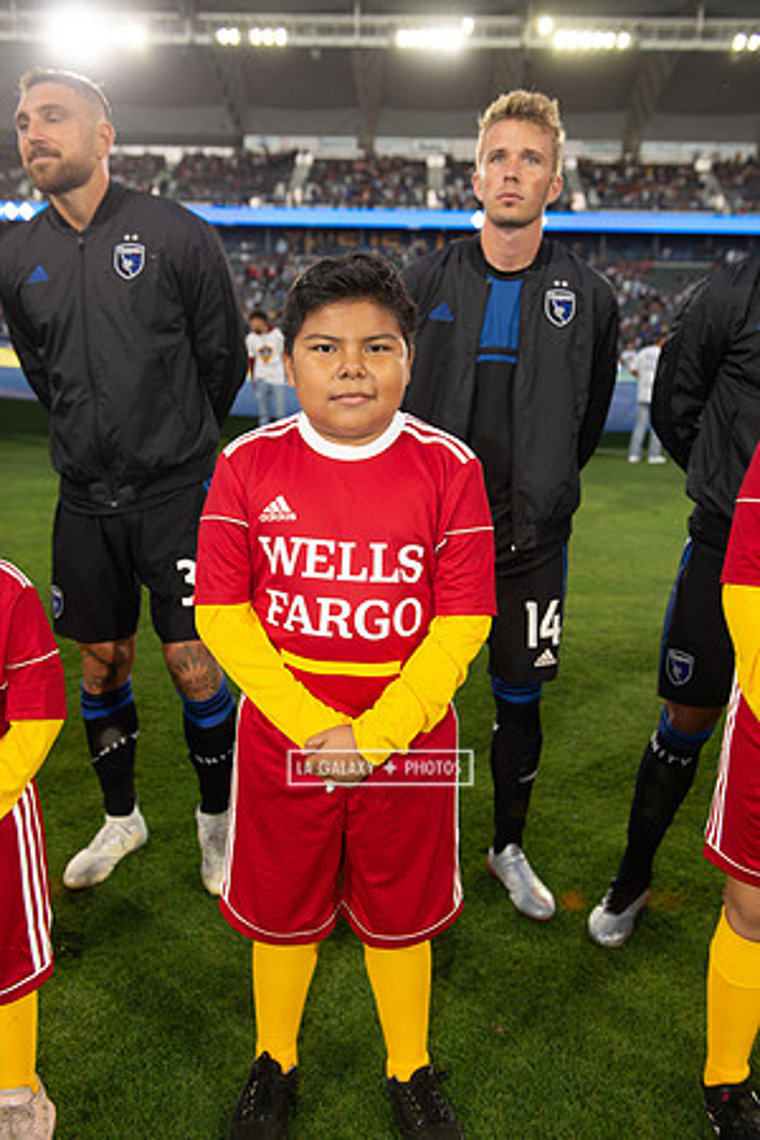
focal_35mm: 32
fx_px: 1013
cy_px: 570
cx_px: 380
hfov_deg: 41.1
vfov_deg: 58.7
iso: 640
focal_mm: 32
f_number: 4
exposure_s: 1/160
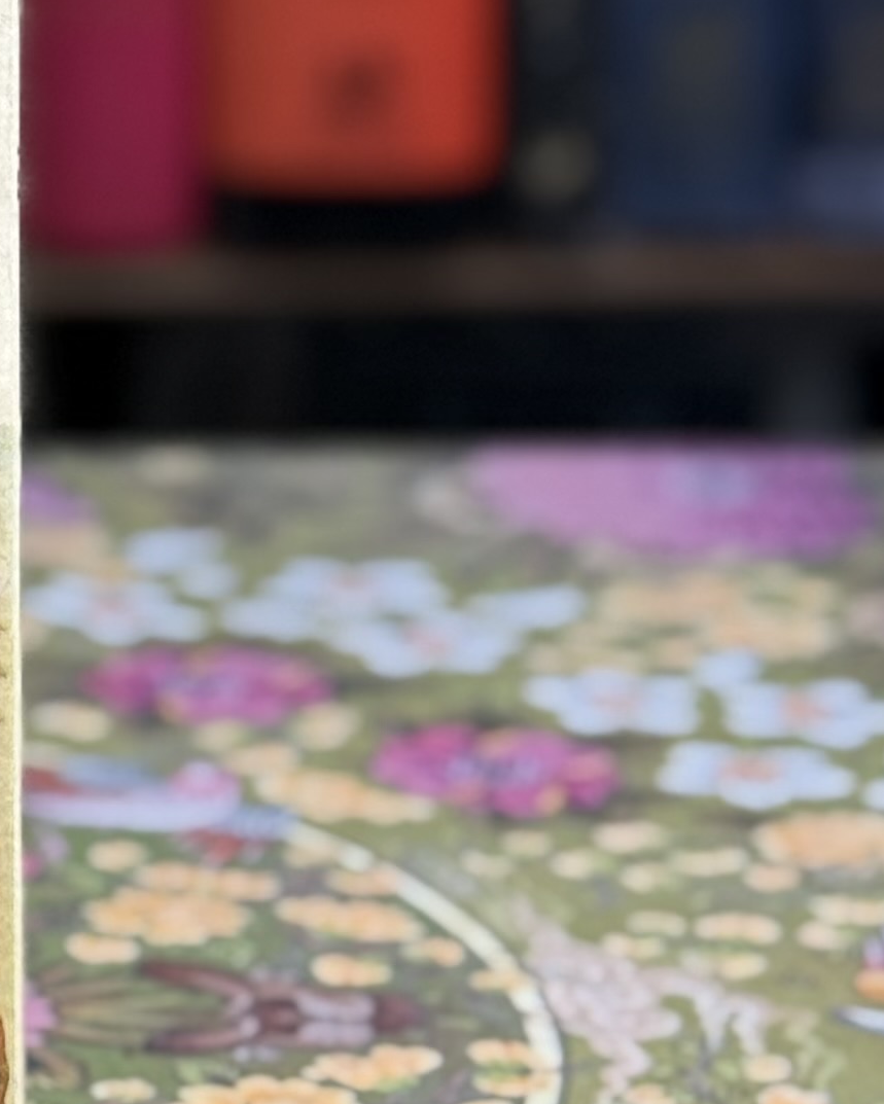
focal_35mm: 176
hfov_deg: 8.5
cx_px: -649
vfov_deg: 10.8
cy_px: -154
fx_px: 5753
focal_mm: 6.76
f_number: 1.78
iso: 64
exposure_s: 1/104
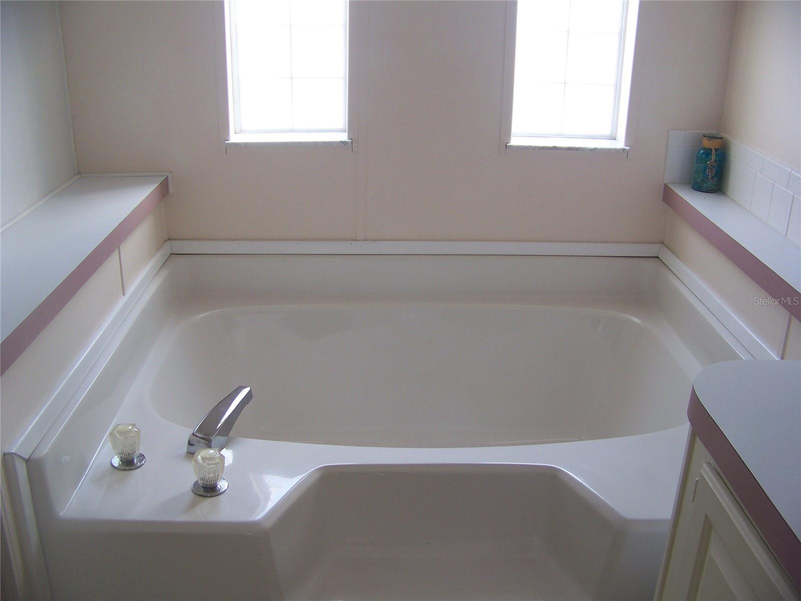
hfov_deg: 51.4
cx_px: 400
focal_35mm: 36
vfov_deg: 39.7
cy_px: 300
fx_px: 833
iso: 64
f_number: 2.8
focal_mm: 5.85
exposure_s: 1/30
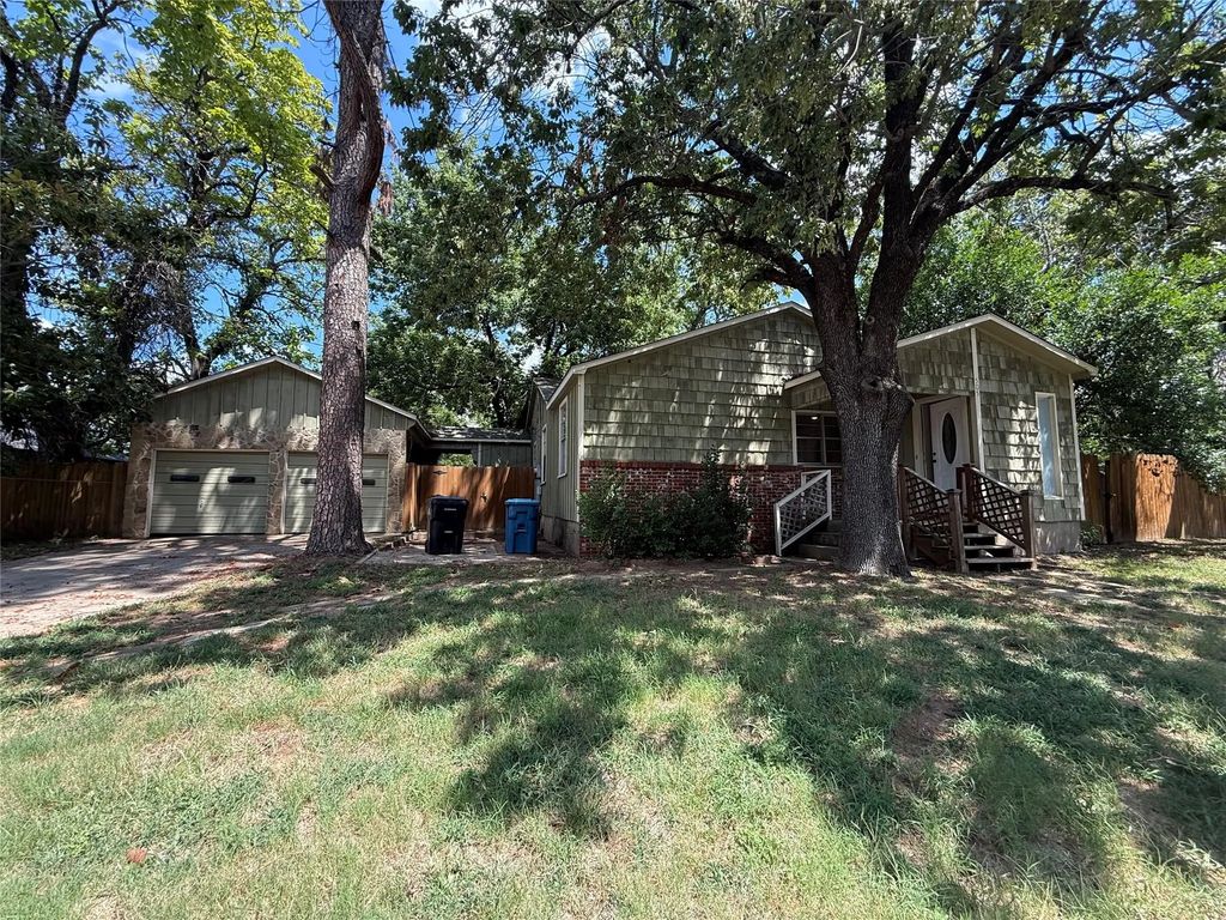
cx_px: 613
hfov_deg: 102.1
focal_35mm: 14
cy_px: 460
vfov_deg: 85.7
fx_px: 496
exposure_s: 1/291
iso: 64
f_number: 2.2
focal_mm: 2.22
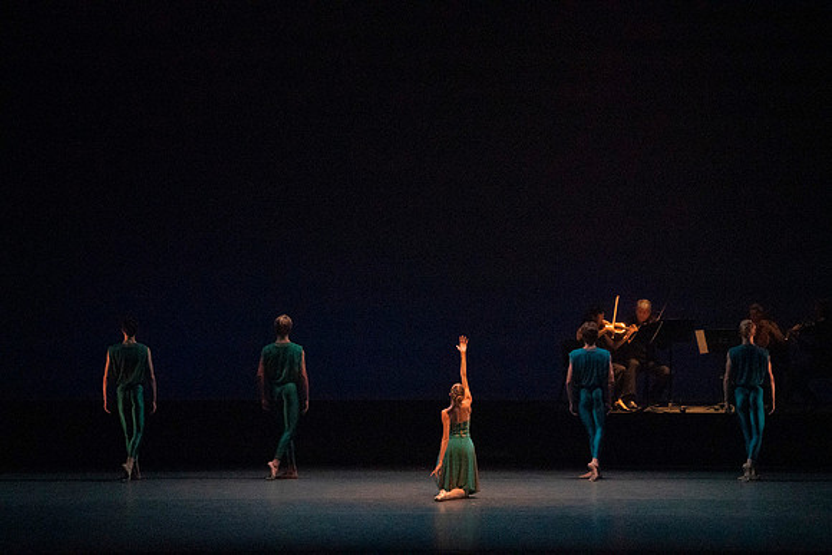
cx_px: 416
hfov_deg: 12.5
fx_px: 3791
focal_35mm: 164
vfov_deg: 8.4
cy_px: 278
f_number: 8
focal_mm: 164
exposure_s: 1/400
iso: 25600
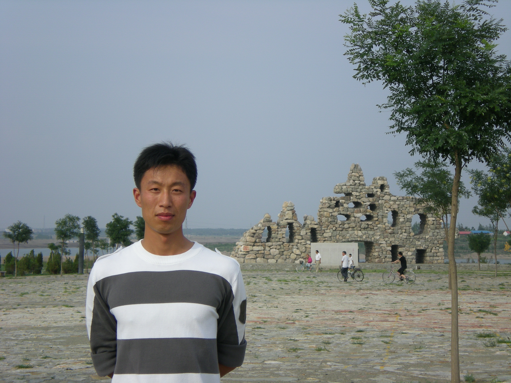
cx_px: 256
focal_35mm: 105
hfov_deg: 18.7
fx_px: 1550
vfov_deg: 14.1
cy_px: 192
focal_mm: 17.3
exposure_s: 1/213
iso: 50
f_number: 5.7
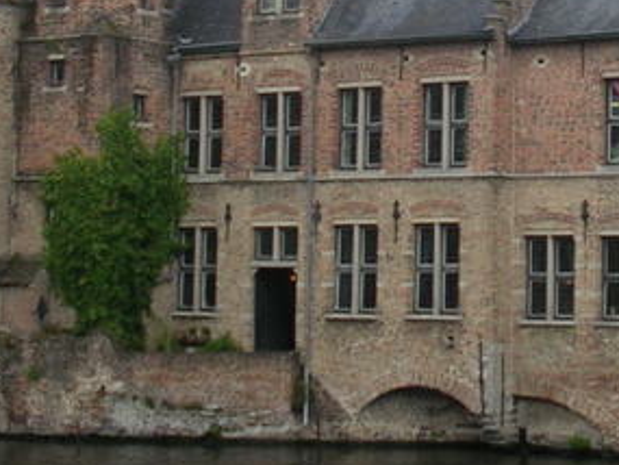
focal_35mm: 112
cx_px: 541
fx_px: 2004
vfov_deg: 13.2
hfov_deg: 17.3
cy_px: 85
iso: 50
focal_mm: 5.8
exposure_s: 1/173
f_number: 5.6
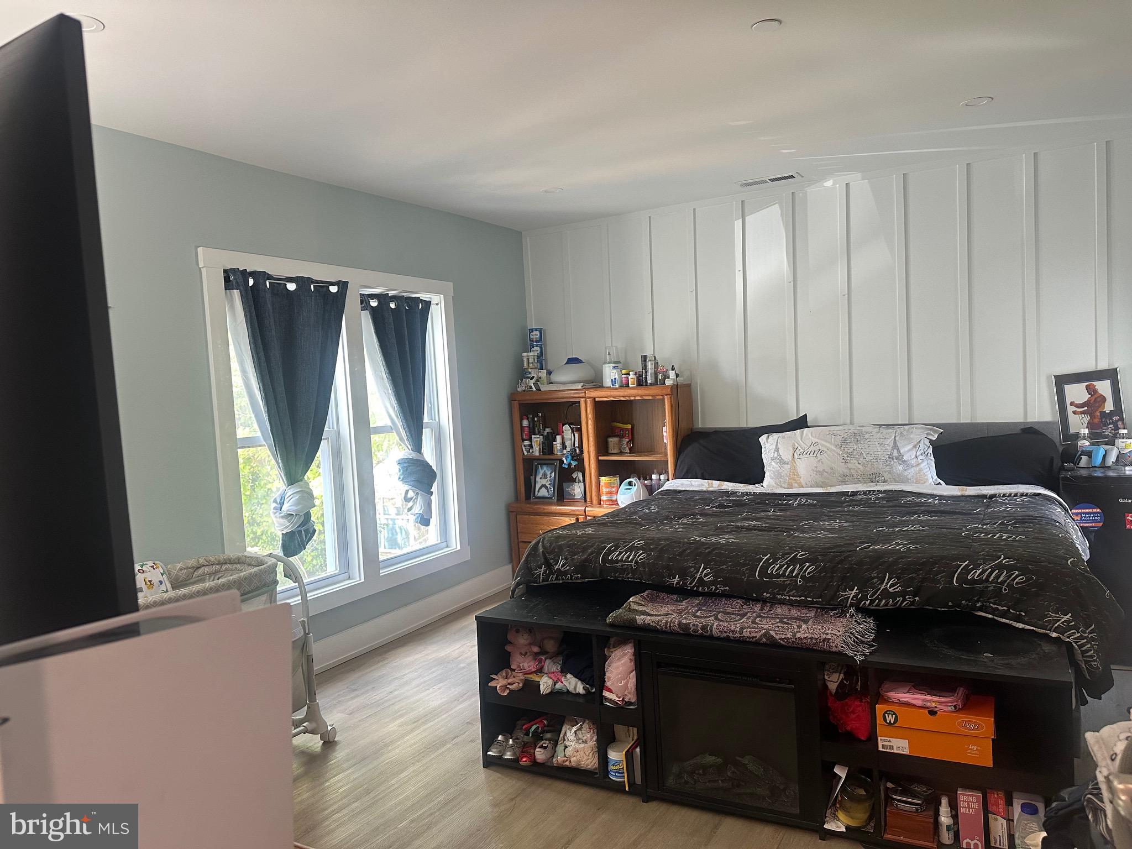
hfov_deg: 71.6
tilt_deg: -3.3
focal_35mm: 24
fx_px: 785
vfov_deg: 56.8
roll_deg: +2.1
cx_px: 566
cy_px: 424
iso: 200
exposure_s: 1/60
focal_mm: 6.86
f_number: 1.78
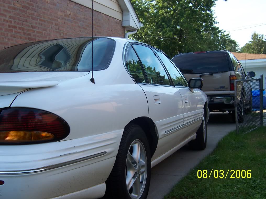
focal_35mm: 52
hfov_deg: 36.8
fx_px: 400
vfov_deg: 28.0
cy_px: 100
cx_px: 133
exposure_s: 1/180
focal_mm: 8
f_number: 4
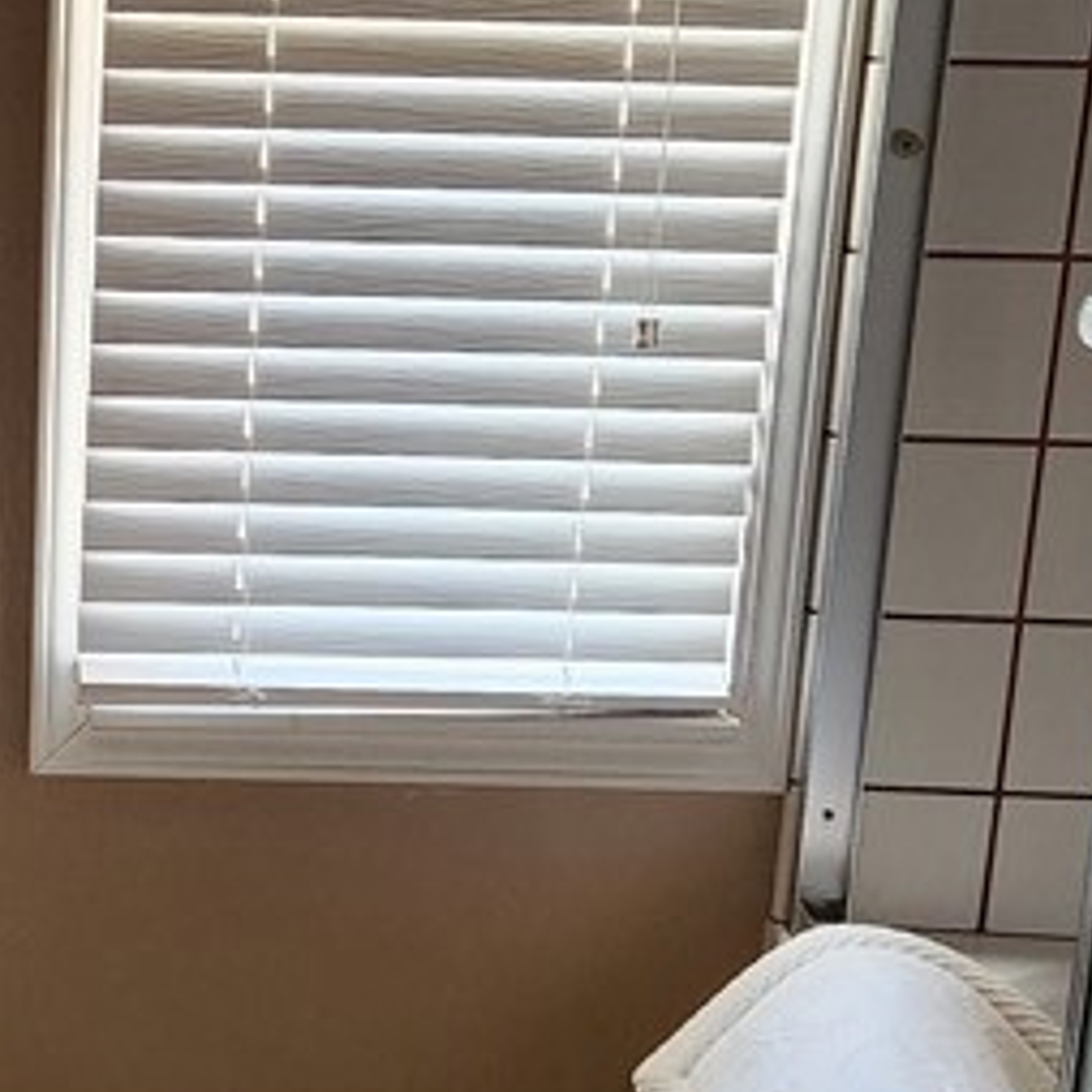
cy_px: 606
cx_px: 34
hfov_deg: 20.5
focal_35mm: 82
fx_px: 2927
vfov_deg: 21.1
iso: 640
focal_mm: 5.4
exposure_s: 1/120
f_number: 1.8
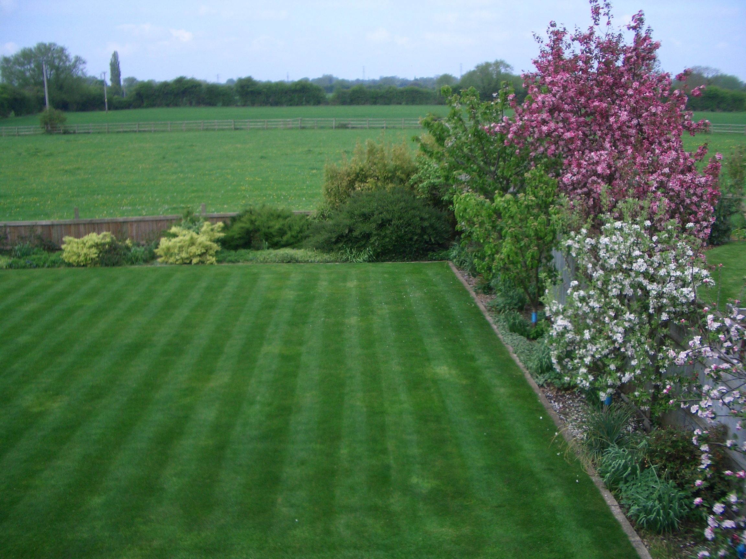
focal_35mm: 35
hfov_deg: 52.6
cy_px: 280
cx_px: 373
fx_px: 754
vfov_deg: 40.7
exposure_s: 1/500
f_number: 2.6
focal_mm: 5.8
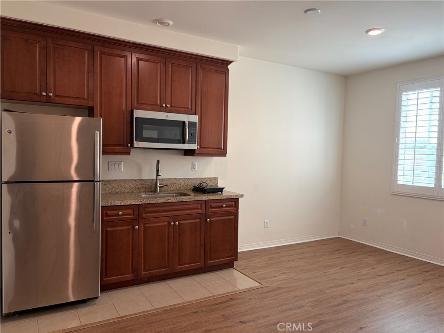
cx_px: 222
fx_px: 333
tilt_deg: -2.8
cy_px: 166
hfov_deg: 67.3
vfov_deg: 53.1
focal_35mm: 26
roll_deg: +0.2
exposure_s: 1/60
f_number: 1.6
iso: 64
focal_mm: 5.96
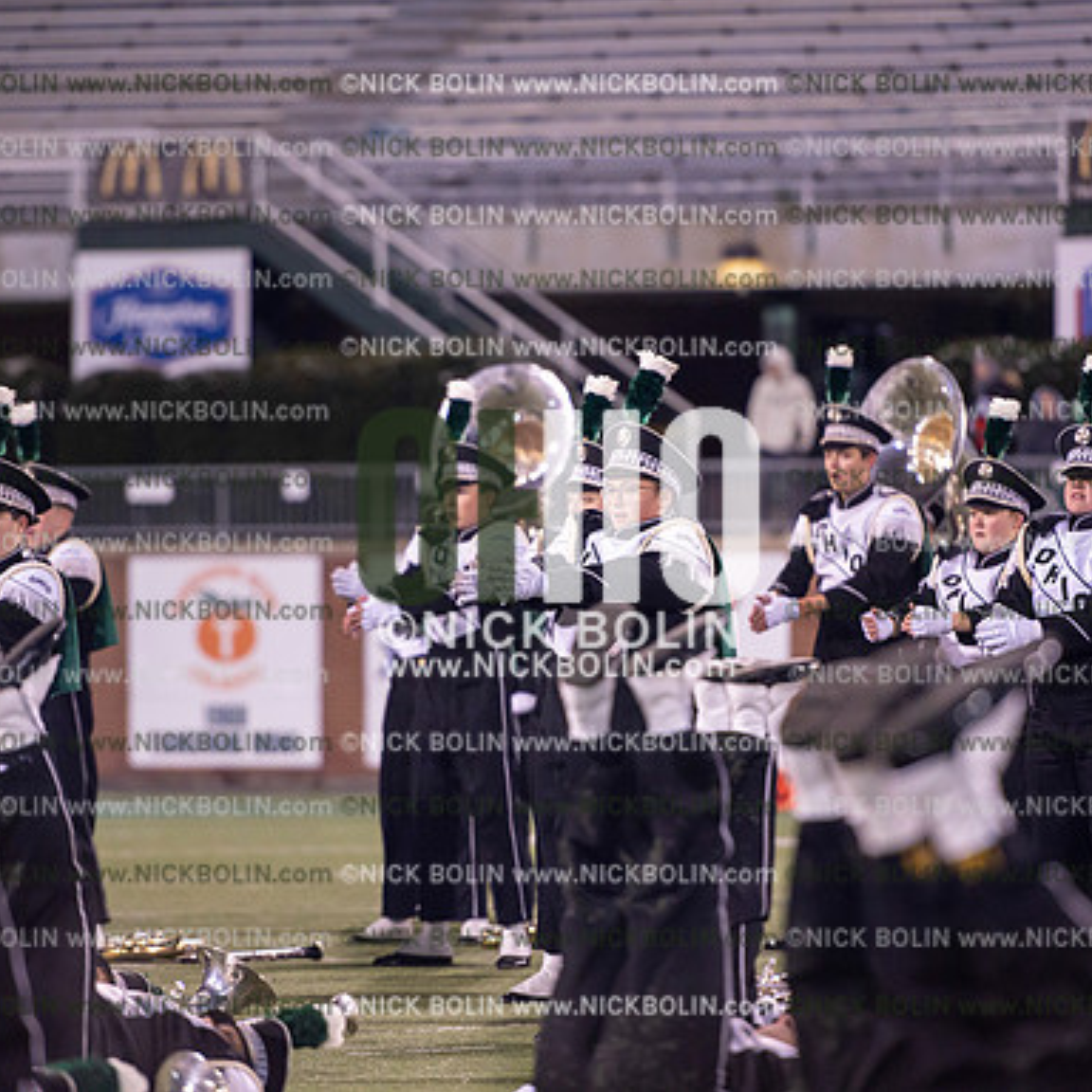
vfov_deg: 6.8
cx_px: 557
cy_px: 545
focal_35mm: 257
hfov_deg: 6.8
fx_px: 9172
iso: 2500
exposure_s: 1/1250
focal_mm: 200
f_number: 2.8
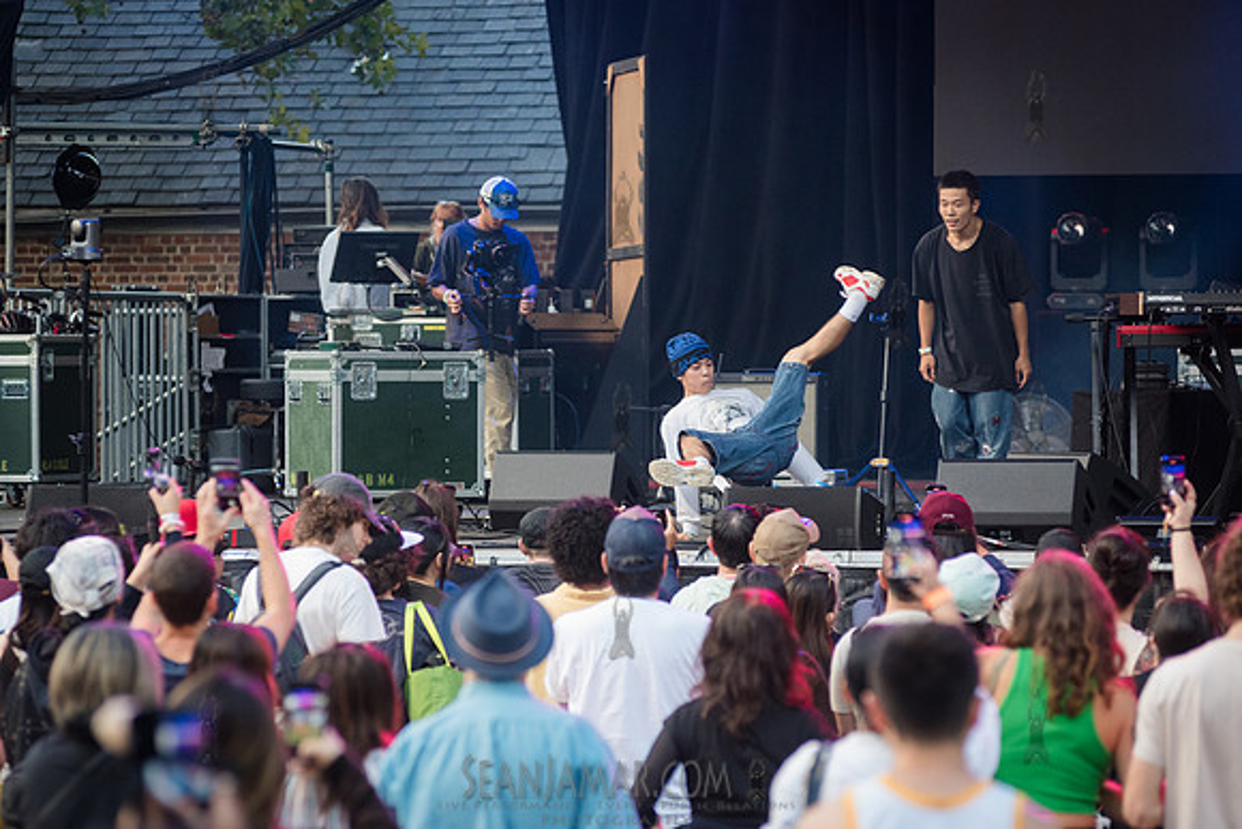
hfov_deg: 11.0
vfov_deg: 7.4
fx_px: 6425
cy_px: 449
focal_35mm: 186
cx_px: 565
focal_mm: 170
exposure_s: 1/800
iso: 2000
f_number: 4
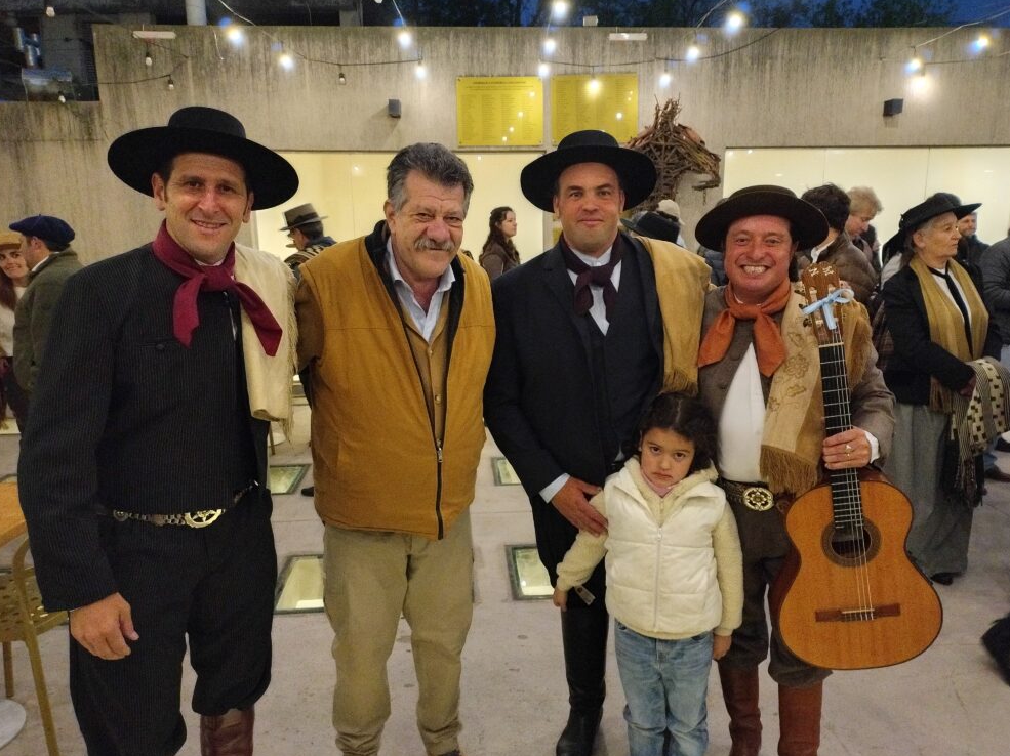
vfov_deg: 53.0
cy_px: 383
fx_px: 758
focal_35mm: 26
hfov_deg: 67.3
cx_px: 517
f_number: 1.7
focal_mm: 4.71
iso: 2772
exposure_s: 1/33.3
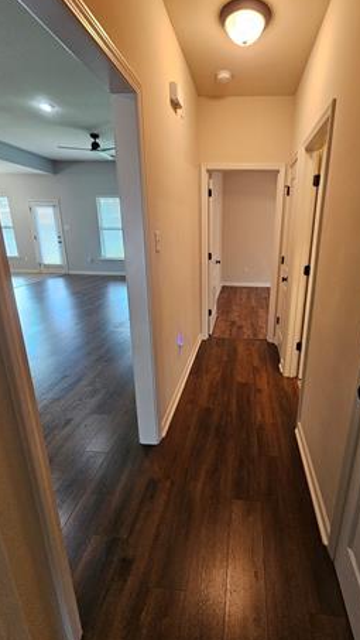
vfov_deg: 102.9
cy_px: 309
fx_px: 254
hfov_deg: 69.4
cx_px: 226
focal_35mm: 15
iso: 400
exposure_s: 1/60
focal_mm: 2.2
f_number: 2.2
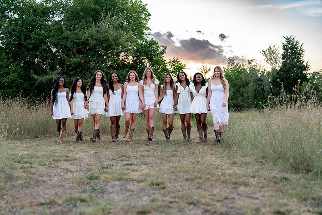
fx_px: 447
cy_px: 108
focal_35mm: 50
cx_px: 161
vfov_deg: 27.0
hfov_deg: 39.6
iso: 1600
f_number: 2.2
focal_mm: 50
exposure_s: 1/1000
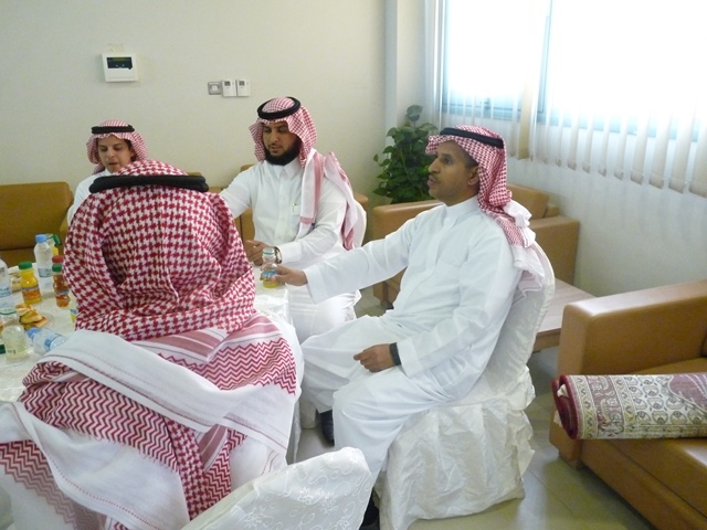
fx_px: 551
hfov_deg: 65.3
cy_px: 265
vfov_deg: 51.4
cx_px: 354
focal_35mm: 27
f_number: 2.8
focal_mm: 4.8
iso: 800
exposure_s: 1/30
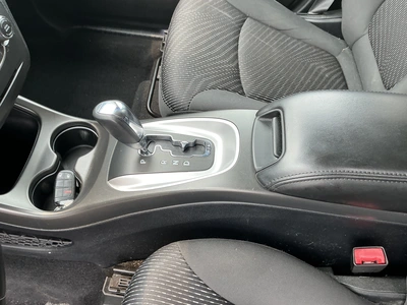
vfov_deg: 49.7
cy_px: 152
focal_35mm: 28
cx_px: 204
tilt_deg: -54.7
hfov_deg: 63.4
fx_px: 329
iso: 32
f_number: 1.8
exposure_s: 1/122
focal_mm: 3
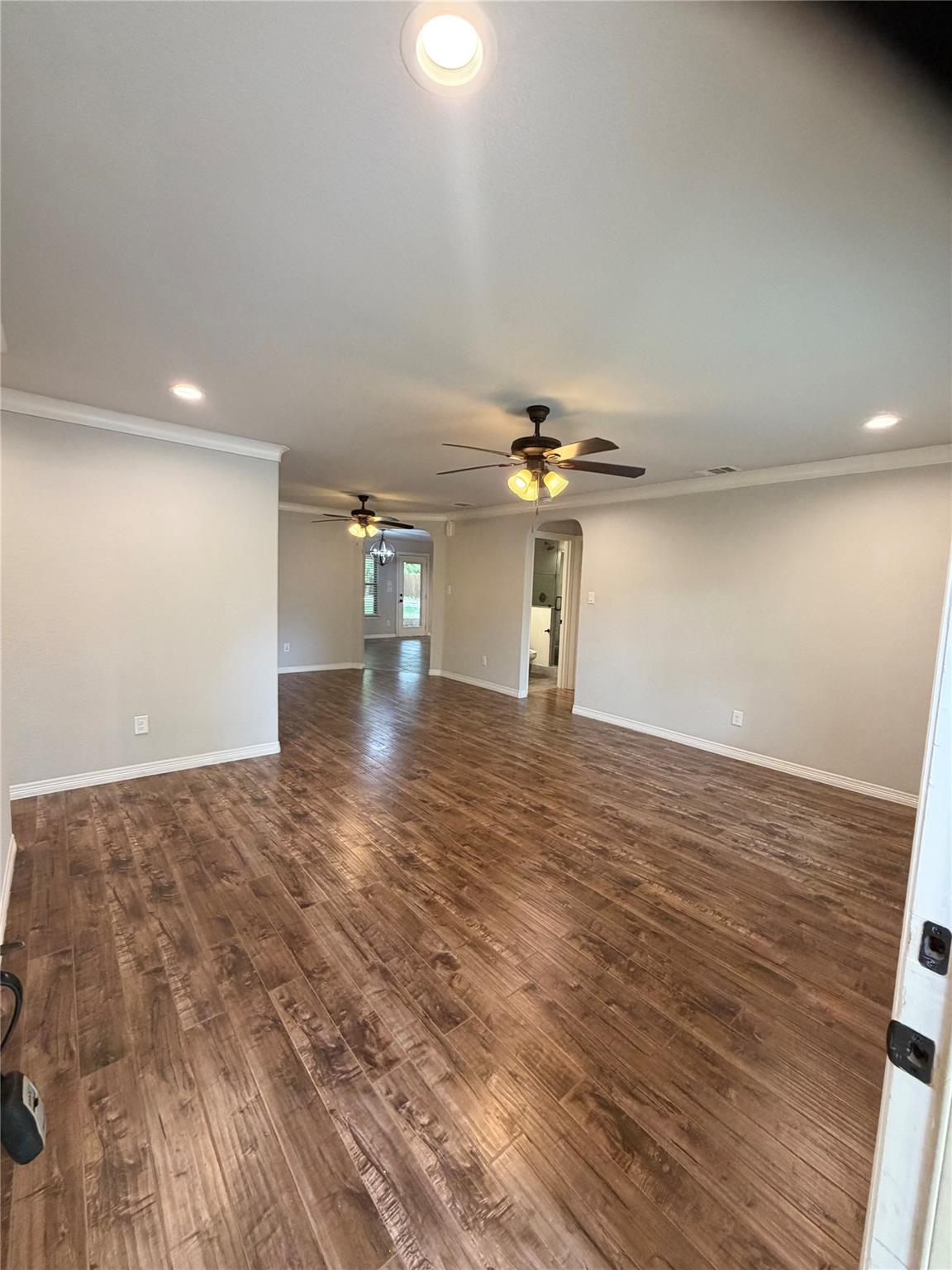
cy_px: 635
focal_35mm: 14
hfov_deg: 85.7
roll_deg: -1.7
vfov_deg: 102.1
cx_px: 476
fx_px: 513
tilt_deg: -5.5
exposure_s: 1/120
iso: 320
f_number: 2.2
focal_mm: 2.22
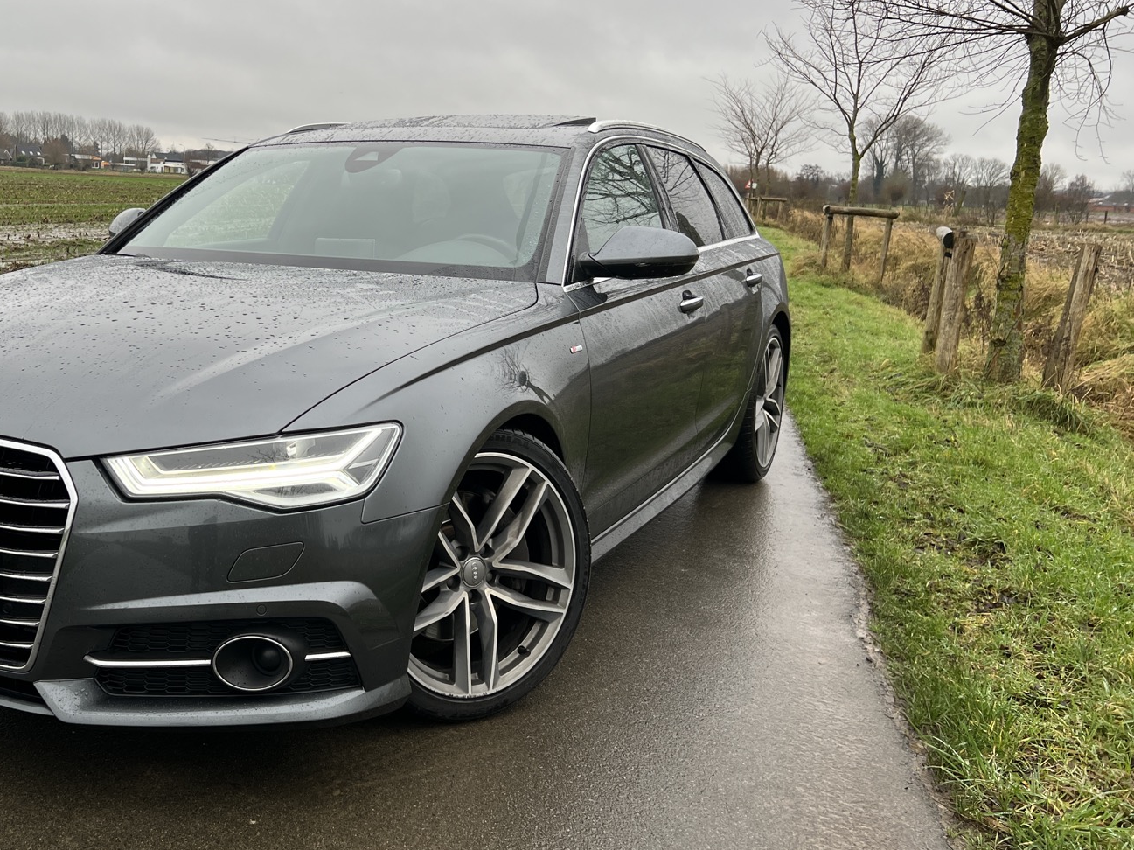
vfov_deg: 37.7
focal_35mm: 38
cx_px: 307
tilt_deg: -9.5
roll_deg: -2.6
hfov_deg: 47.5
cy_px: 391
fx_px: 1245
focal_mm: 5.7
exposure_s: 1/221
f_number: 1.5
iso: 40
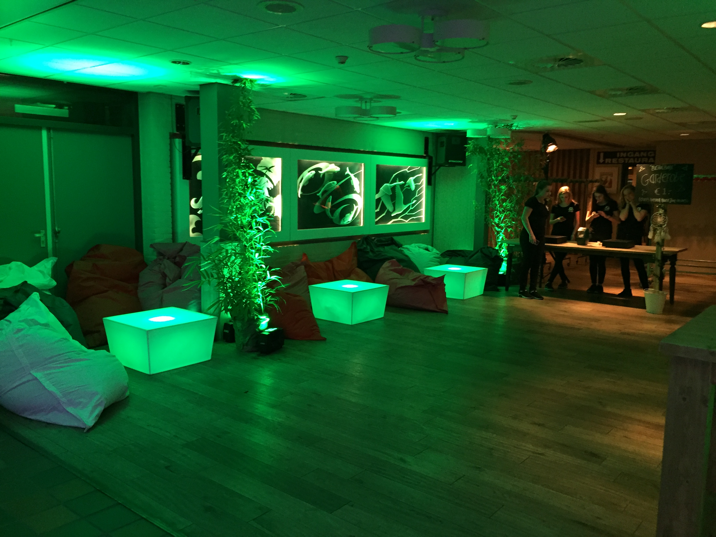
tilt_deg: -7.1
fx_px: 600
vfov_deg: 48.2
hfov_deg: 61.7
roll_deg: +0.0
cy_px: 268
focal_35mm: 29
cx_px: 358
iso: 250
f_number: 2.2
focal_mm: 4.15
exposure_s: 1/20
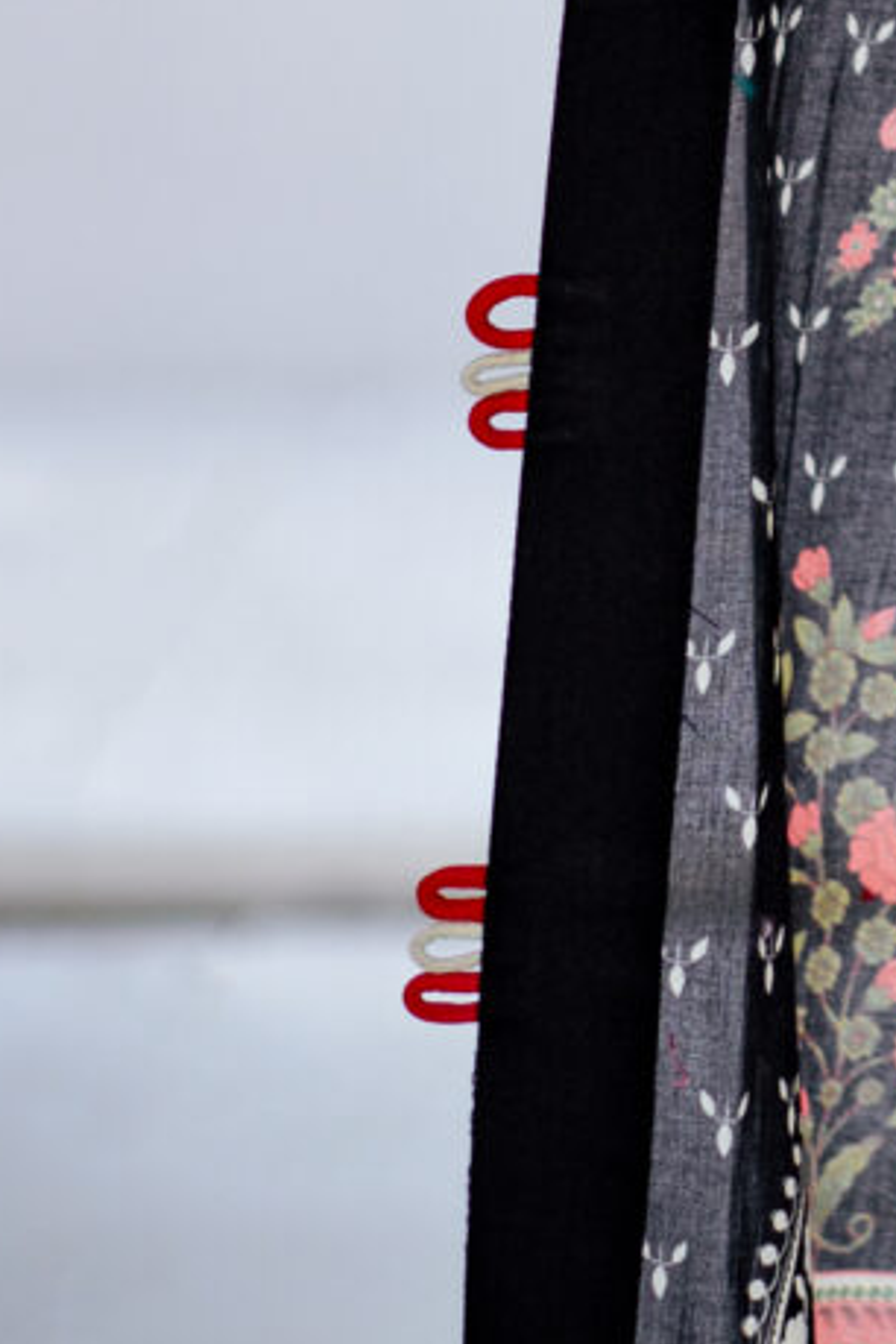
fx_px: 7279
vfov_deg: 10.0
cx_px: 2315
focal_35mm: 195
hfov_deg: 6.6
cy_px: -1016
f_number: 1.6
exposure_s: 1/160
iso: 100
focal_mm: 35
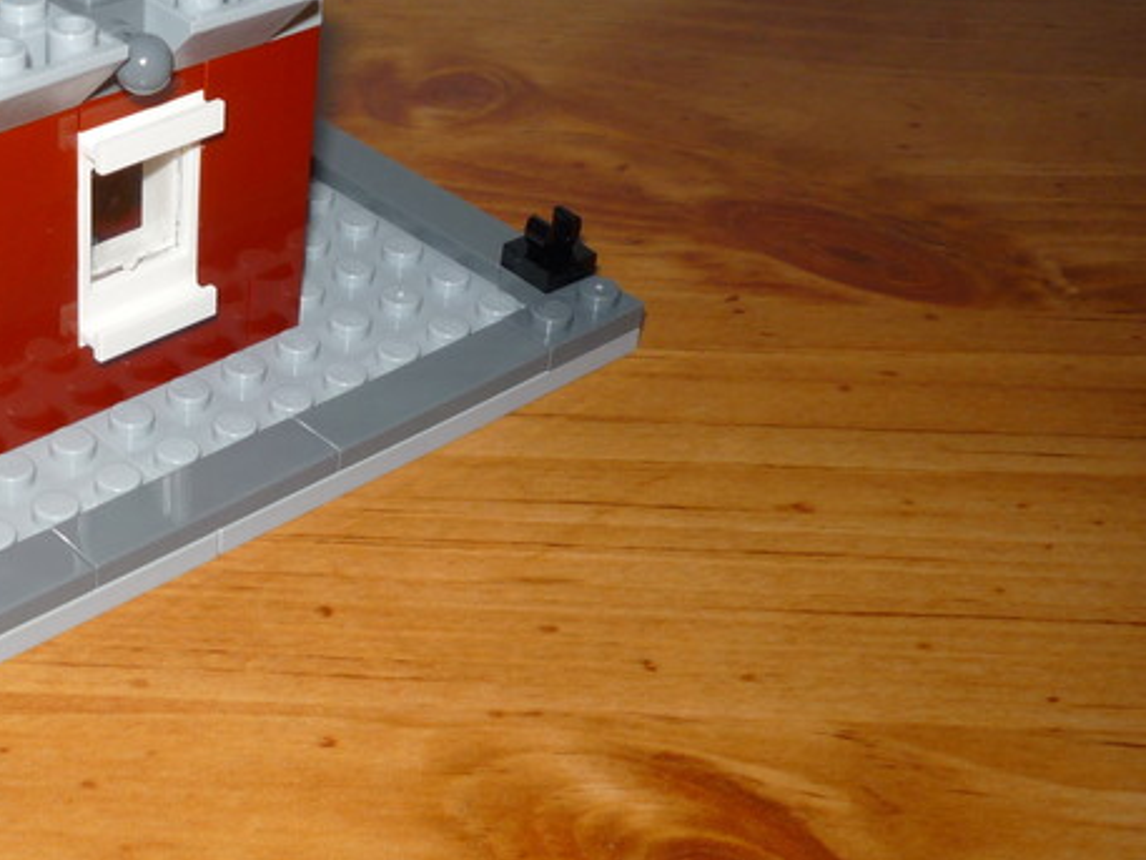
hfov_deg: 29.2
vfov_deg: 23.3
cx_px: 68
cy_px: 385
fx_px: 2086
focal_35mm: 63
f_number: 4
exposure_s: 1/30
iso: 100
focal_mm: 5.2
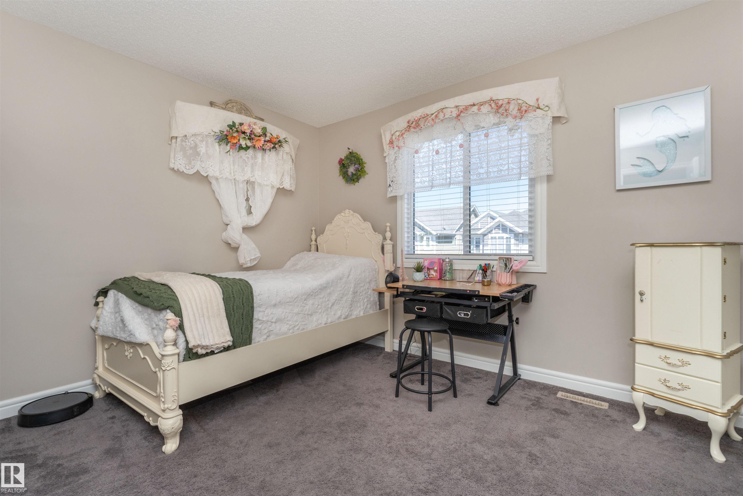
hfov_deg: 95.0
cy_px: 248
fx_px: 341
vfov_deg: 72.1
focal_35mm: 16
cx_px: 372
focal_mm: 16.5
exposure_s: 1/250
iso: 500
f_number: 8
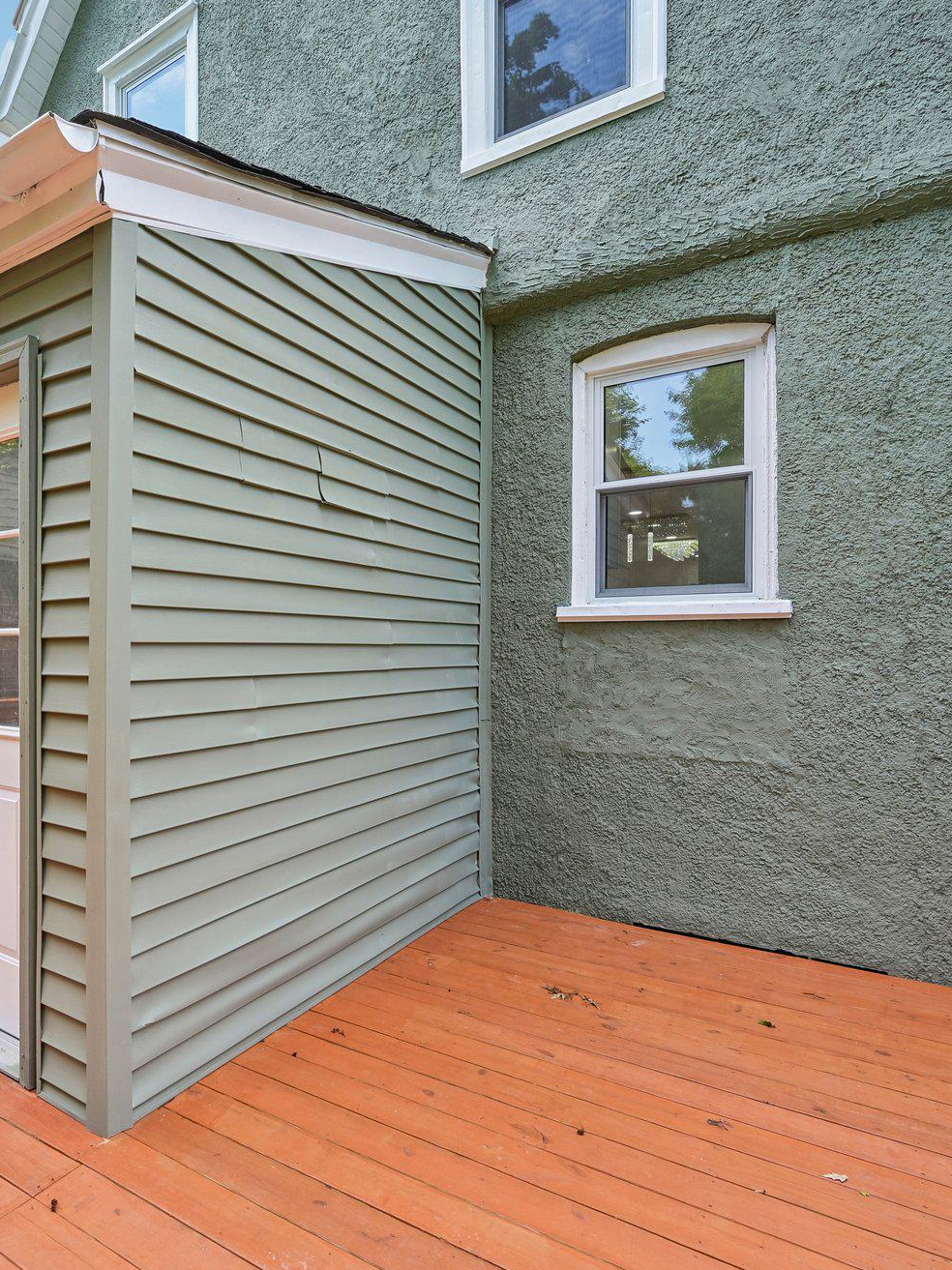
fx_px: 770
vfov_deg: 79.0
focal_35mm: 21
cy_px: 648
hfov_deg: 60.6
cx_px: 260
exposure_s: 1/30
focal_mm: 14
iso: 100
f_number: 8
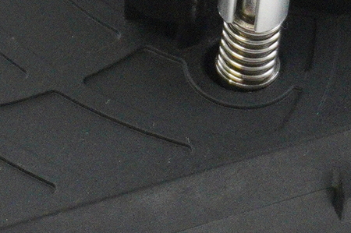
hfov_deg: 7.1
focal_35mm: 292
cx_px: 273
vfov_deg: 4.7
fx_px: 2842
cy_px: -166
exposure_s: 1/200
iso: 4000
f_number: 5.6
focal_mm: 35
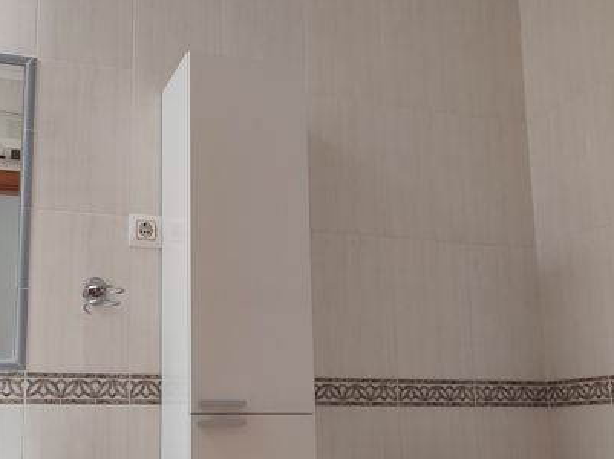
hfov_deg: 42.5
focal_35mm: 44
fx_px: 780
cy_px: 301
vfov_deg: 32.6
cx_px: 215
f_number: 1.9
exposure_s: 1/33
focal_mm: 6.04
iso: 192
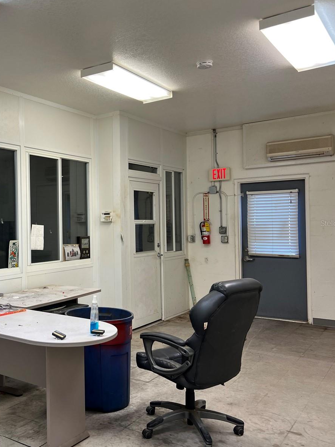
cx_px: 55
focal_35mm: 35
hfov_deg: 38.7
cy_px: 223
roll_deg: +1.6
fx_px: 452
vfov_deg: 52.6
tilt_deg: +0.5
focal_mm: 5.7
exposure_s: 1/120
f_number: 1.5
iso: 64
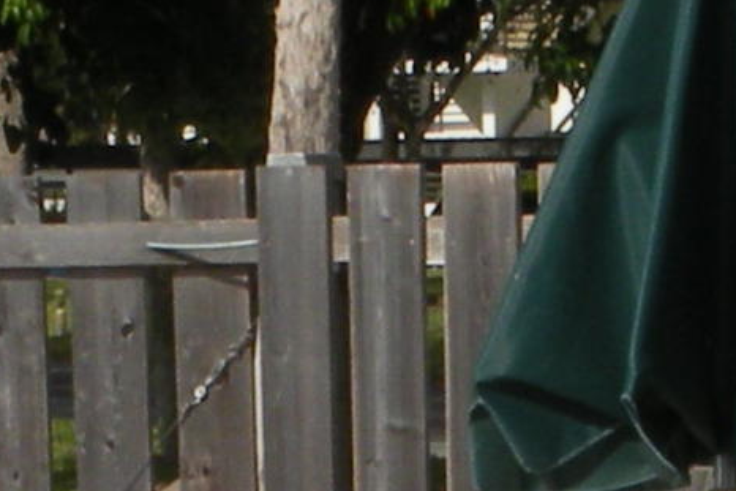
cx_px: 660
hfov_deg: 7.3
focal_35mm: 281
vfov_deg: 4.8
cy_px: 943
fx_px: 5746
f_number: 8
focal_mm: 7.4
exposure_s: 1/312
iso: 64
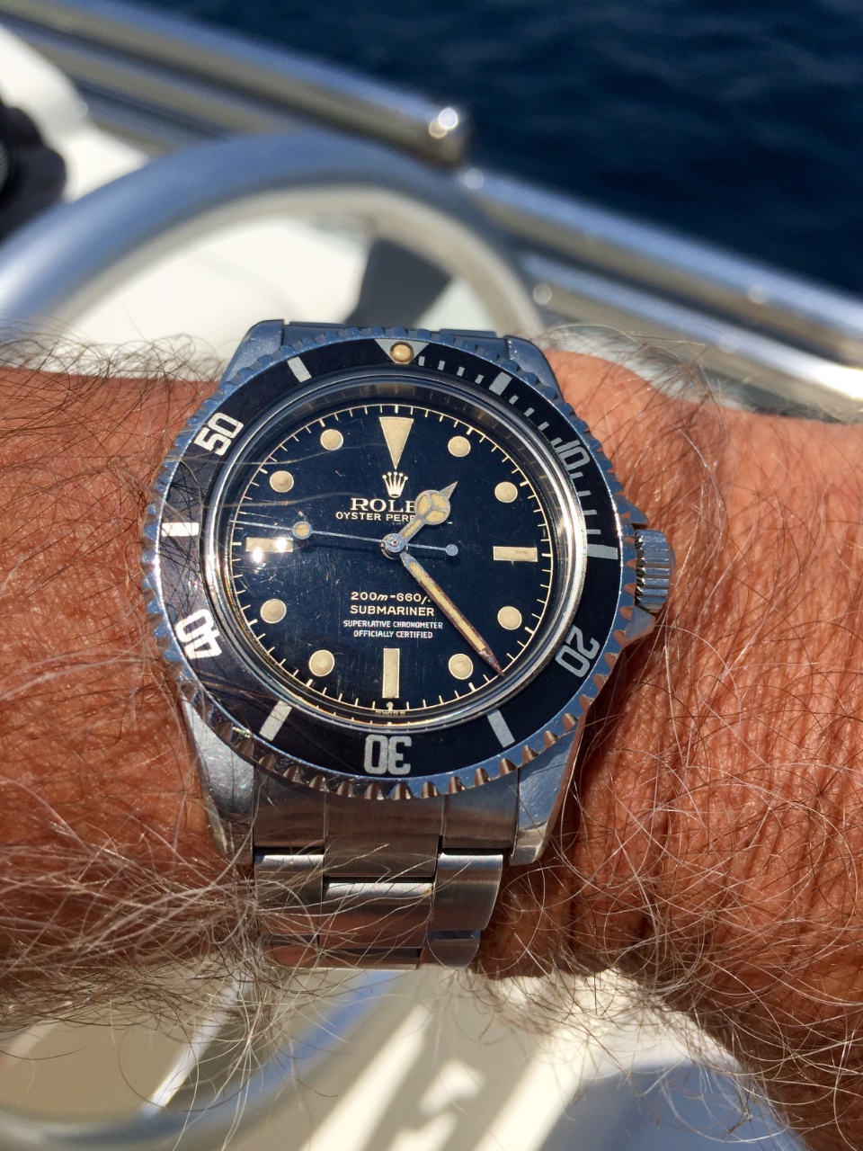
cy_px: 576
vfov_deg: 61.7
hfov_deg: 48.2
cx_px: 432
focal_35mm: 29
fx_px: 964
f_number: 2.2
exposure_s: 1/4405
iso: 32
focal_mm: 4.15
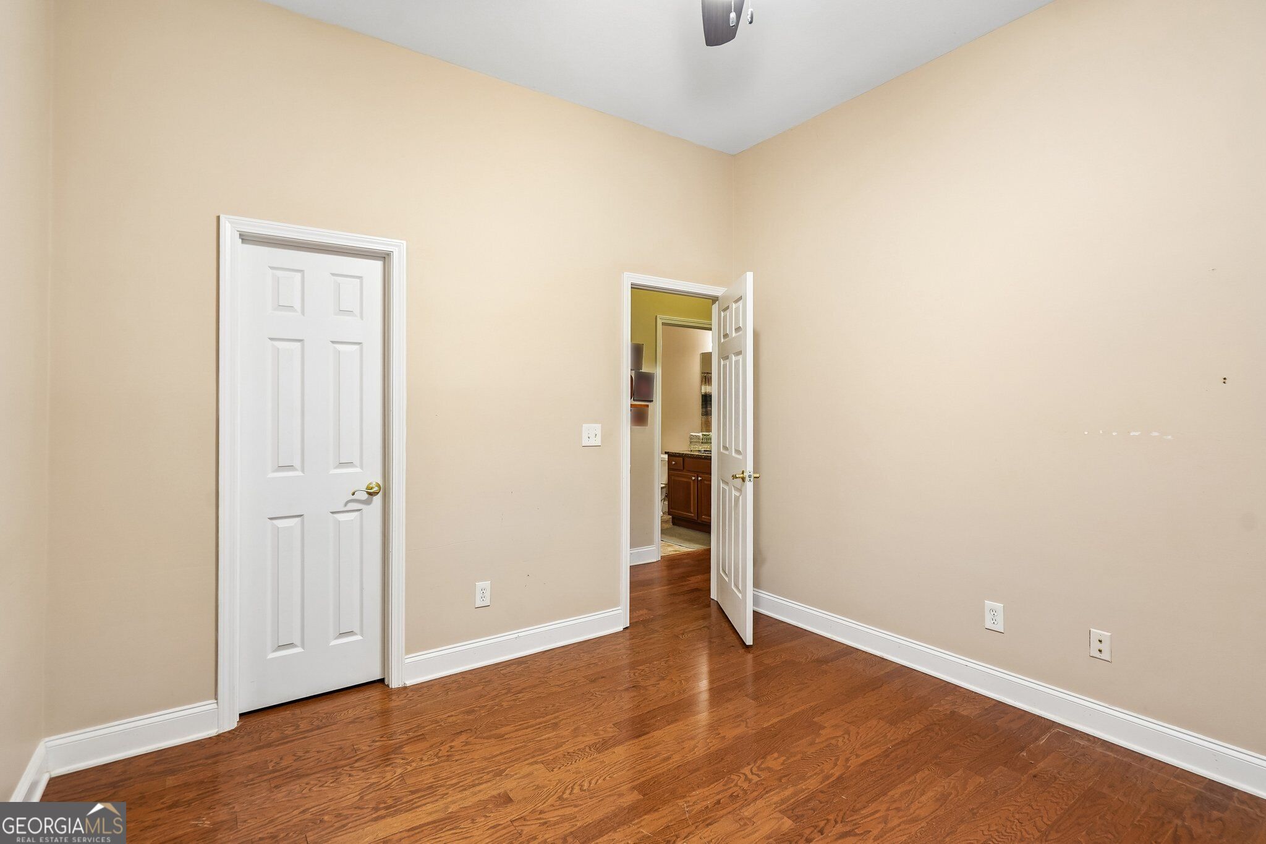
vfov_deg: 73.7
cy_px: 422
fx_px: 563
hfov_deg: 96.7
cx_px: 633
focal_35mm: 16
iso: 400
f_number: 5.6
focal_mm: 16
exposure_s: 1/5
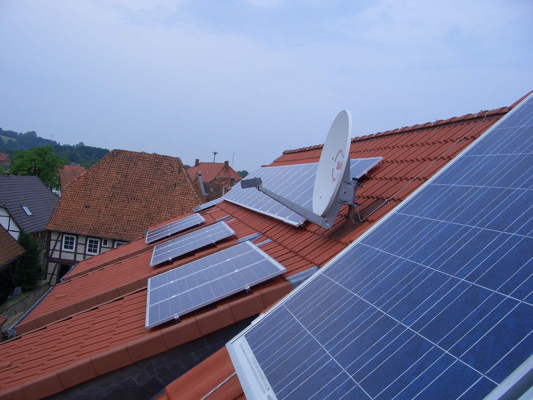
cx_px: 266
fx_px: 539
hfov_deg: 52.6
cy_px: 200
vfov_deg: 40.7
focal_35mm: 35
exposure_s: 1/500
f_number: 4.3
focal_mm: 5.8
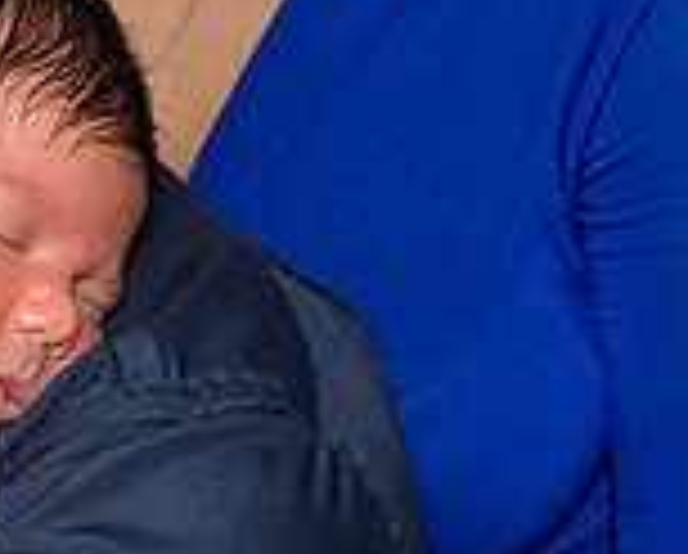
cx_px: -293
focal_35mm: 208
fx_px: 4243
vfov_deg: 7.4
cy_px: -79
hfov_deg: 9.1
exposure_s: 1/200
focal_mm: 56
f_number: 7.1
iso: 640
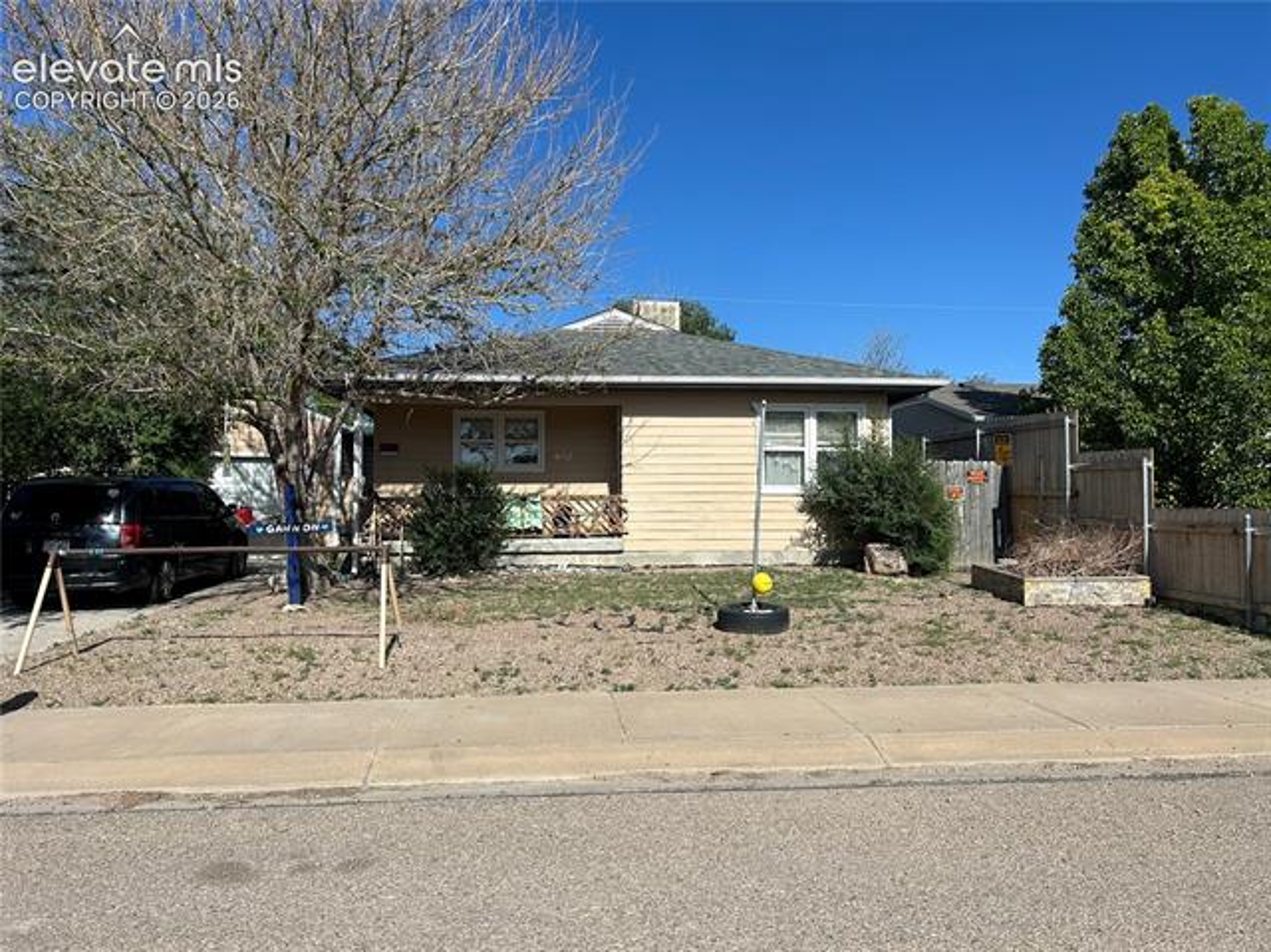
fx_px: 954
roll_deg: +0.3
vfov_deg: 53.0
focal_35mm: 26
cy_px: 476
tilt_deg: +2.2
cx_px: 636
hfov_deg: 67.3
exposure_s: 1/5882
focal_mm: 5.7
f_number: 1.5
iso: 50
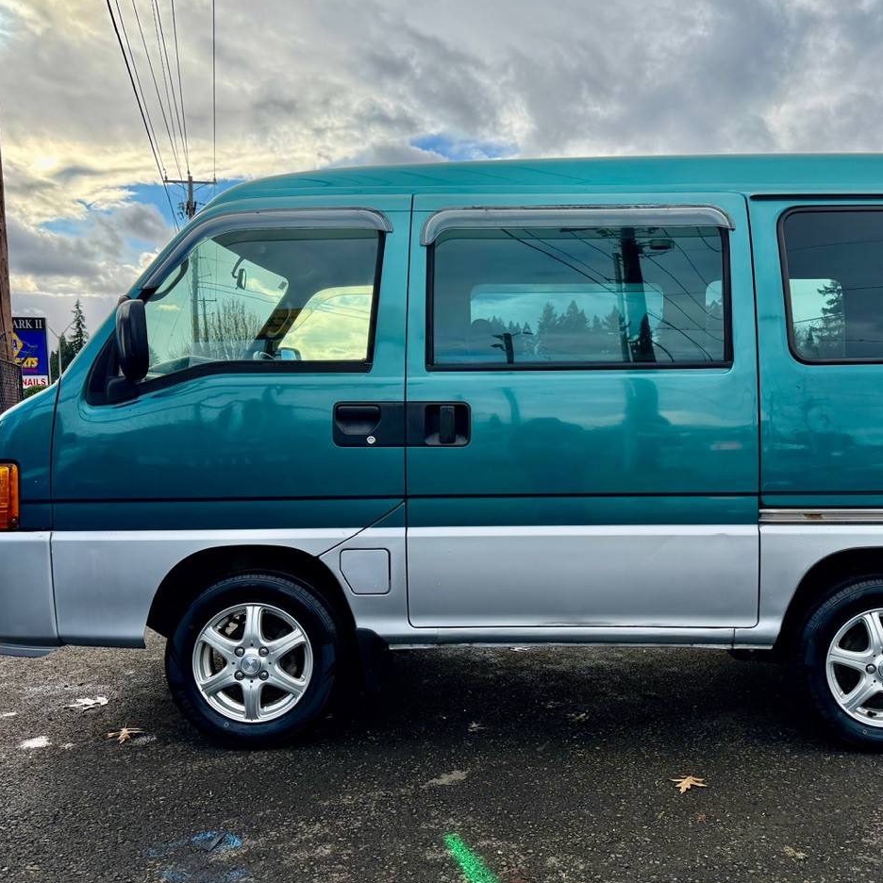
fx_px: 837
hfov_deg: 55.1
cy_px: 434
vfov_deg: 55.6
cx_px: 540
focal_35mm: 29
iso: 100
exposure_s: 1/3145
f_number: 1.78
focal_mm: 6.76
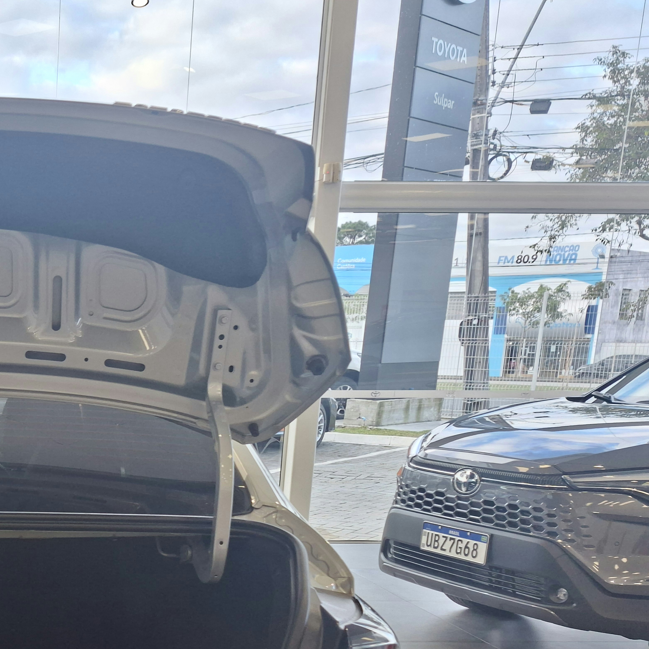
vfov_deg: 30.2
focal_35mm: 53
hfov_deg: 28.4
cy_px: 632
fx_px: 1124
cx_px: -109
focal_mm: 5.54
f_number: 1.8
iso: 64
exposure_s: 1/120
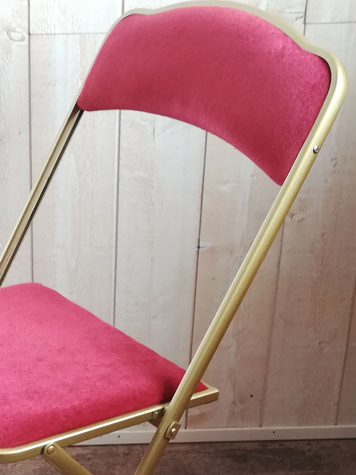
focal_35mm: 74
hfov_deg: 19.7
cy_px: 368
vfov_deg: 25.9
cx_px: 62
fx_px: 1015
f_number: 2.2
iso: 125
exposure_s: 1/33.3
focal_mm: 3.83
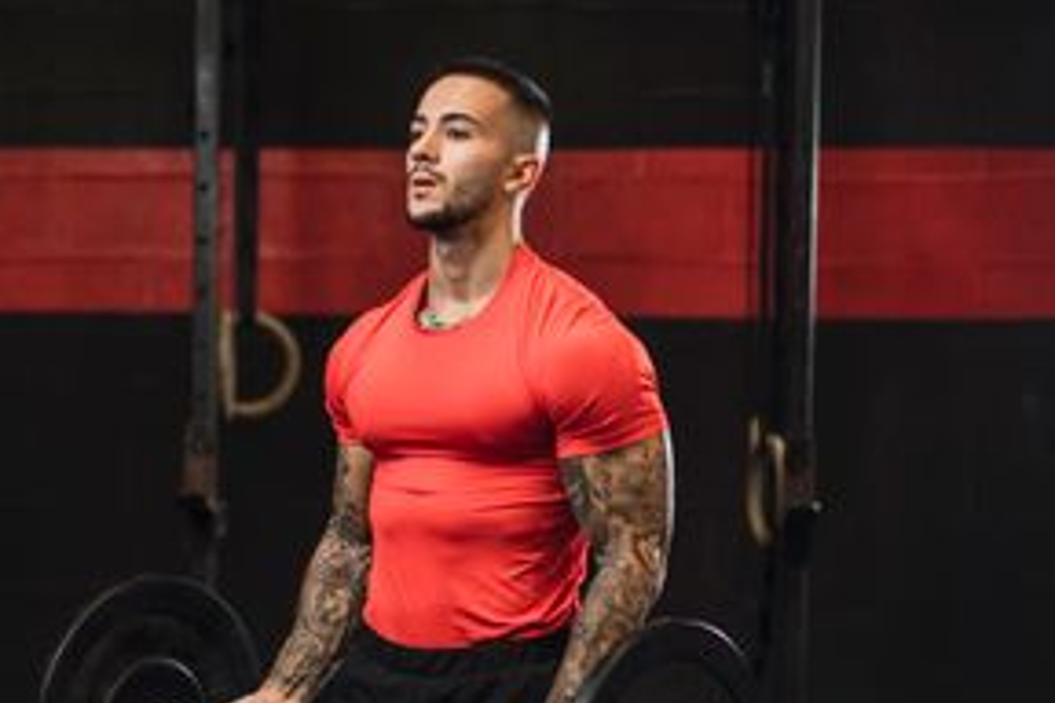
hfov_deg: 22.8
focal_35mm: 89
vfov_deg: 15.3
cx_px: 436
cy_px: 492
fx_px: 2608
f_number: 1.4
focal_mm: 50
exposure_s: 1/200
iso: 100
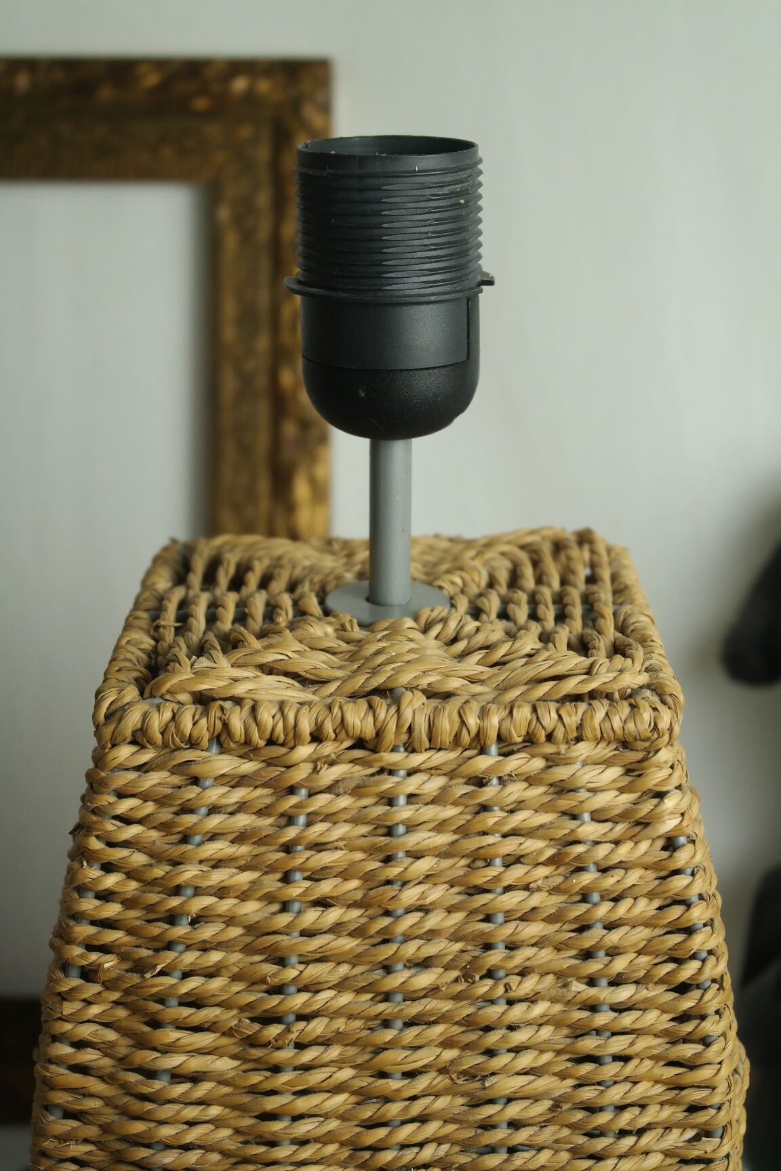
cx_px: 390
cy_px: 586
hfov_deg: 19.7
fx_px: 2245
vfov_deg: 29.2
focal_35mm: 69
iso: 200
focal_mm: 45
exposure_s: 1/30
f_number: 5.6
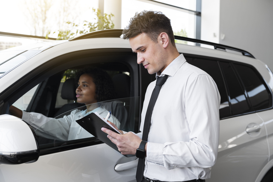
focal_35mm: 38
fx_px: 288
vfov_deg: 35.0
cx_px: 136
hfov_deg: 50.7
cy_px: 91
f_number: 3.5
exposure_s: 1/200
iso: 250
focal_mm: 38
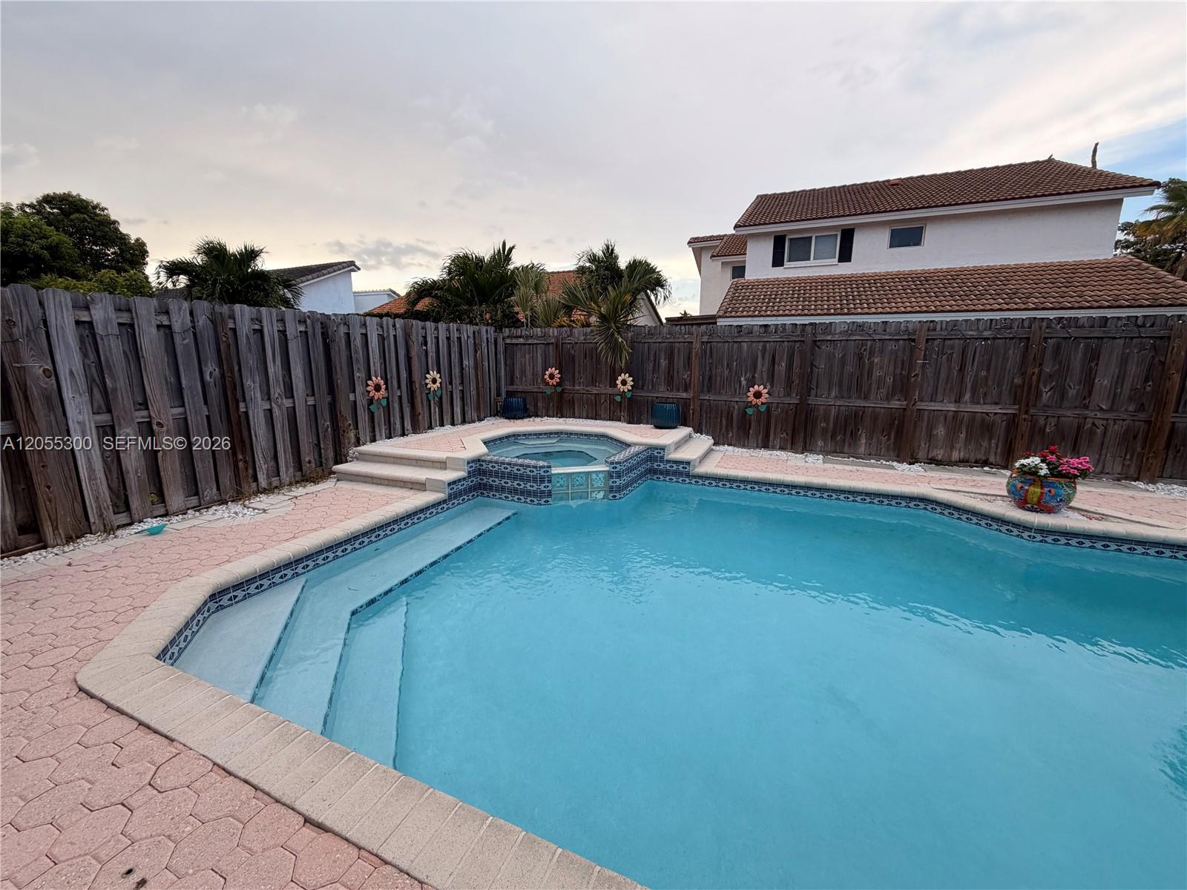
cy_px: 445
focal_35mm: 14
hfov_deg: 102.1
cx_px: 594
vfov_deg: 85.7
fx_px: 480
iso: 64
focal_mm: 2.22
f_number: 2.2
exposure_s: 1/433
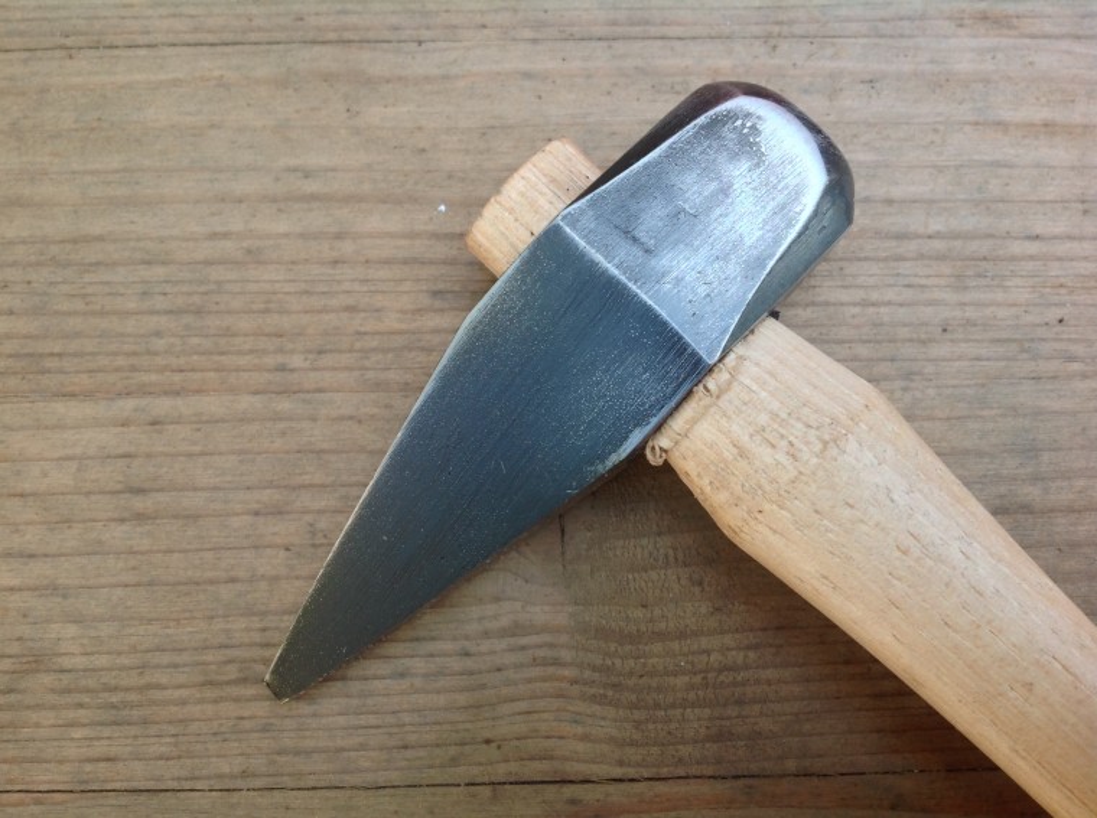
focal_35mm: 35
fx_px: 1107
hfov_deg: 52.7
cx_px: 548
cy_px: 409
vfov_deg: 40.6
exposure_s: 1/179
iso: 50
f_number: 2.4
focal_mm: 4.28
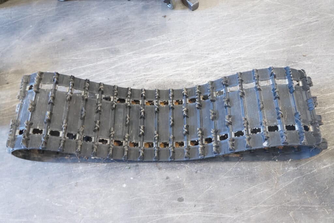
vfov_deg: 43.6
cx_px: 167
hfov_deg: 61.9
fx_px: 278
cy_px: 112
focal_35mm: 30
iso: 1250
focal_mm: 20
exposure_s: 1/60
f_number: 4.5
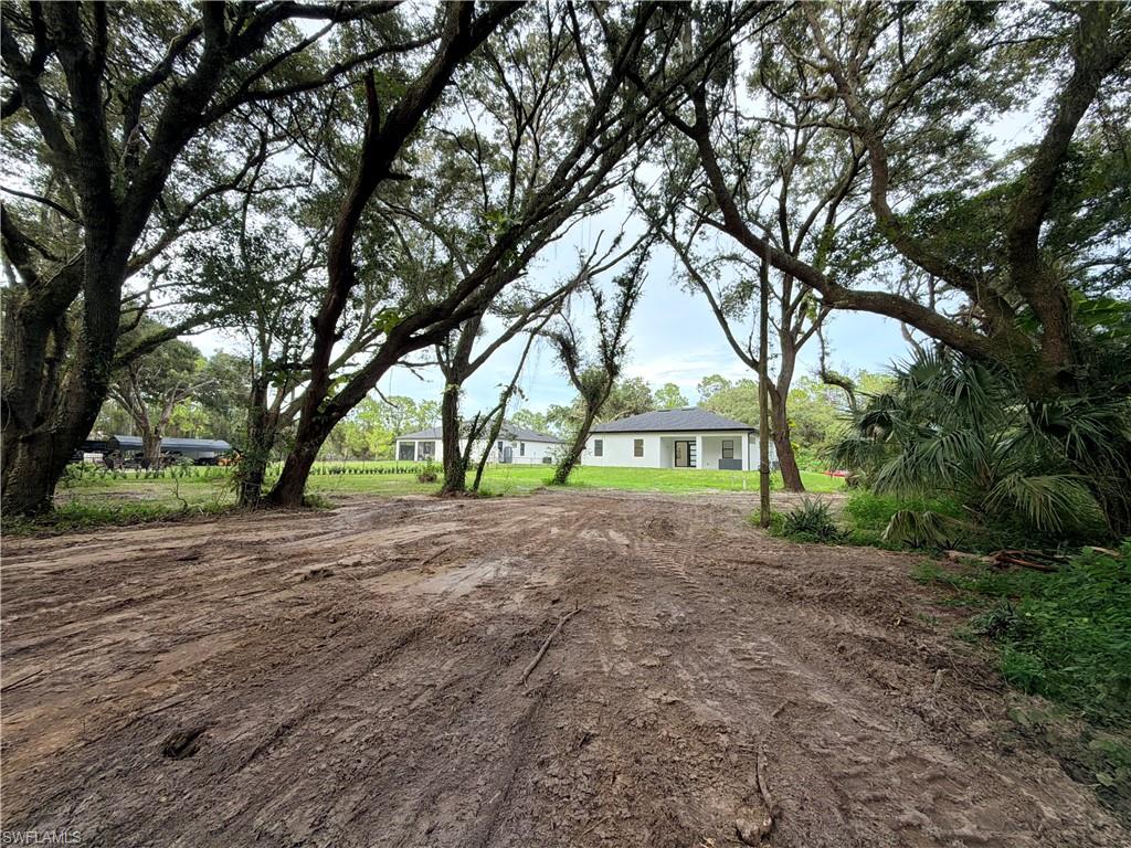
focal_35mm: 14
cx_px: 566
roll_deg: -1.0
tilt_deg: +4.8
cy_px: 424
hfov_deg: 102.1
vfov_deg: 85.7
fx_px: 457
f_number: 2.2
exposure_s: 1/122
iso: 40
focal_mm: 2.22
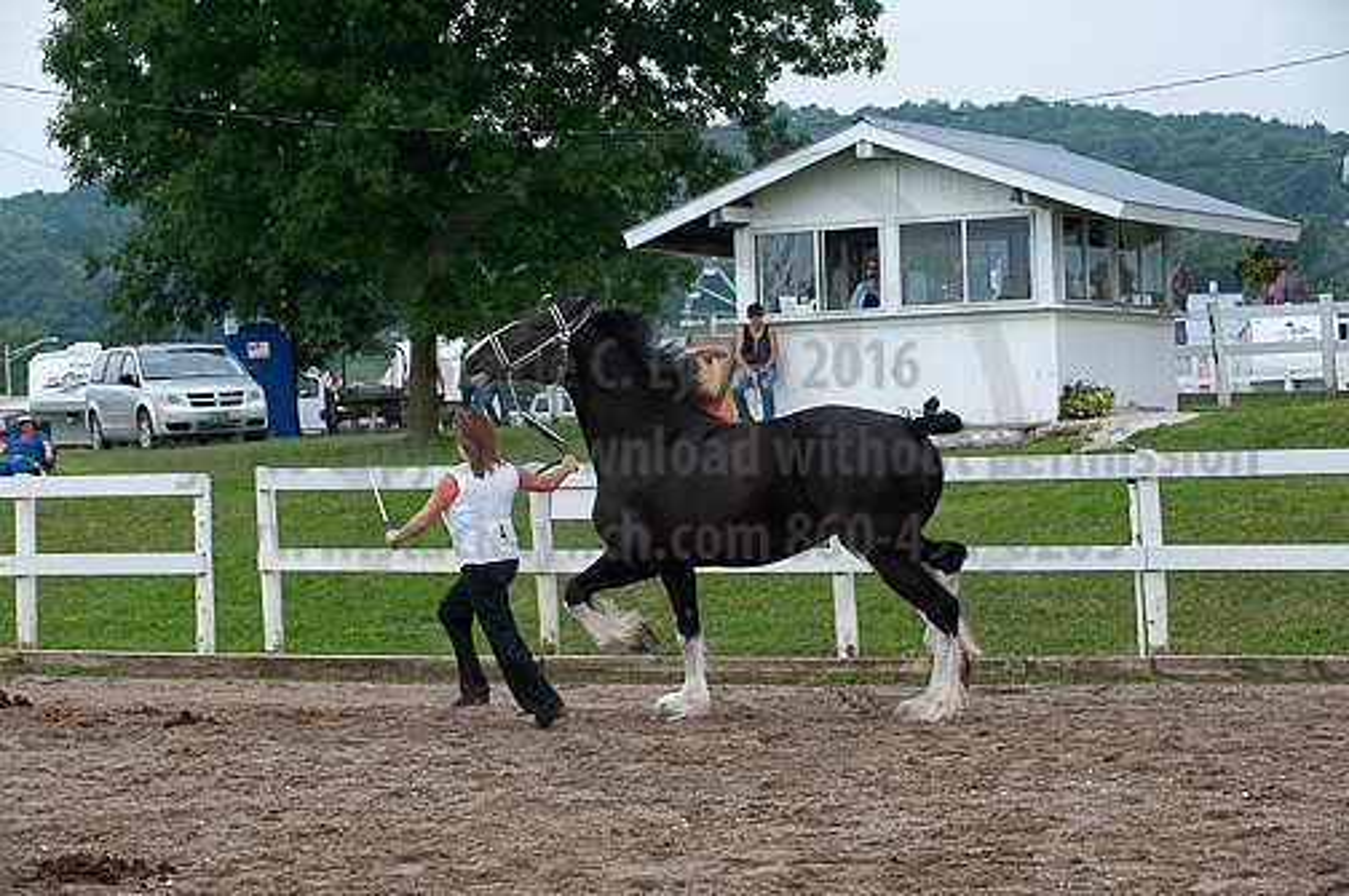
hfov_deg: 19.5
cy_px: 448
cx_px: 674
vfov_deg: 13.0
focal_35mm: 105
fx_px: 3931
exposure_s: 1/1250
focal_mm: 105
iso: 1100
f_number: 5.6
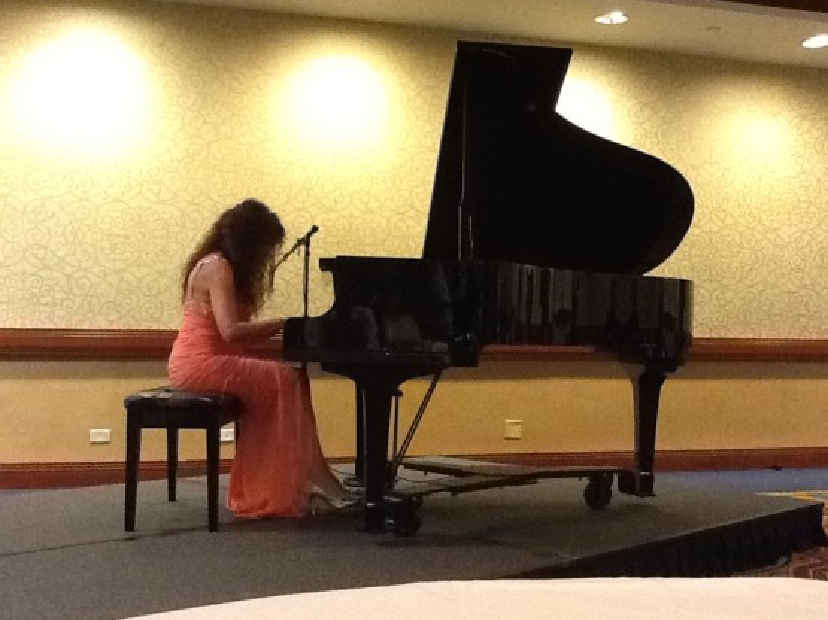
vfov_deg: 31.5
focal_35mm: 46
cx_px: 410
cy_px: 306
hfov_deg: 41.2
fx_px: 1100
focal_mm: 2.03
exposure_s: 1/15
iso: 500
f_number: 2.4
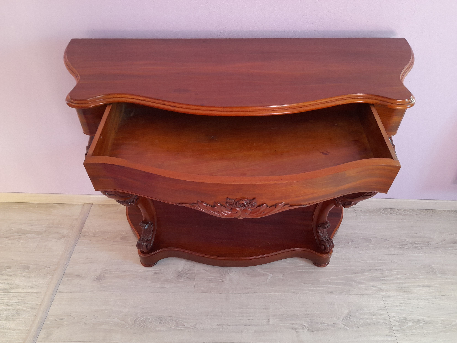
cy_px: 172
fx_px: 330
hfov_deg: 69.4
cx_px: 228
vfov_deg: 54.9
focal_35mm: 25
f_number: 2
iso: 250
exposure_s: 1/40
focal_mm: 4.6
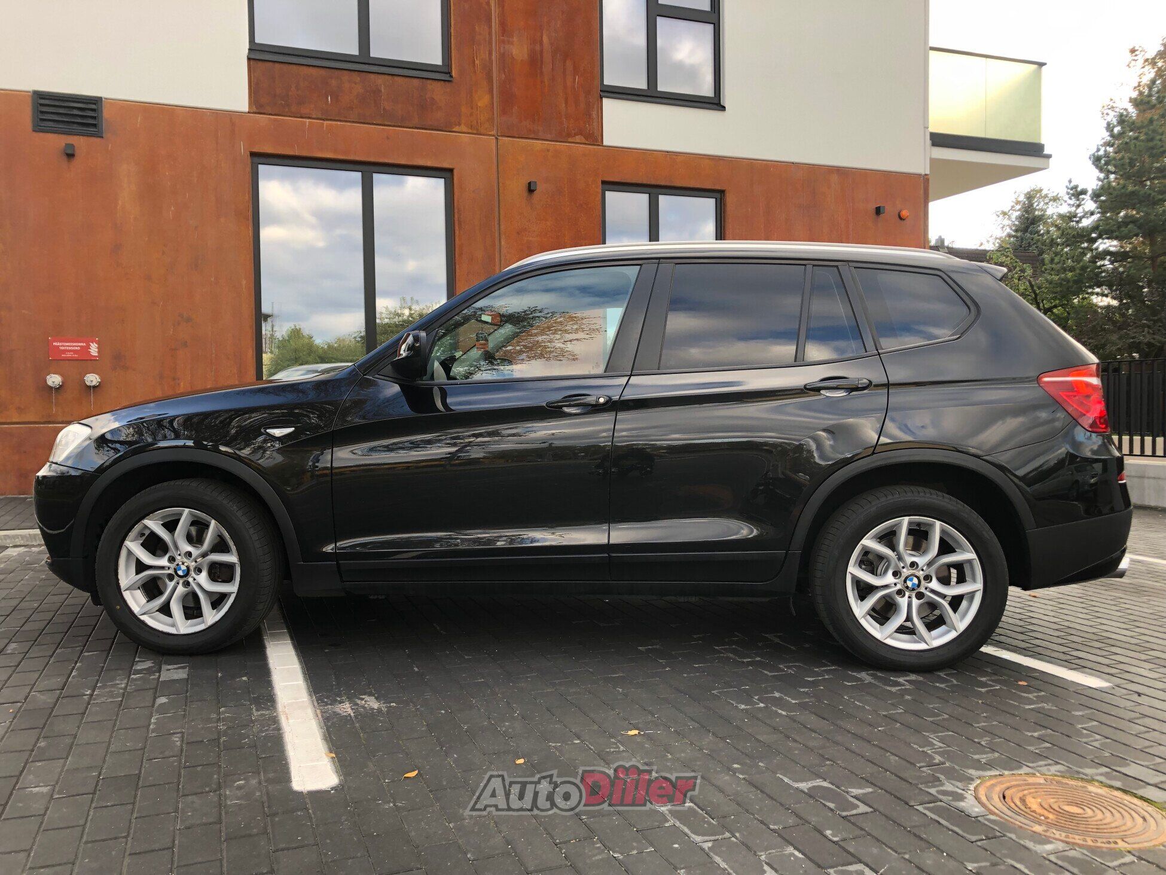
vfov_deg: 49.8
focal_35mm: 28
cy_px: 438
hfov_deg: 63.4
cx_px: 583
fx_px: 943
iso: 25
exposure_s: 1/120
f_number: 1.8
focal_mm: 3.99
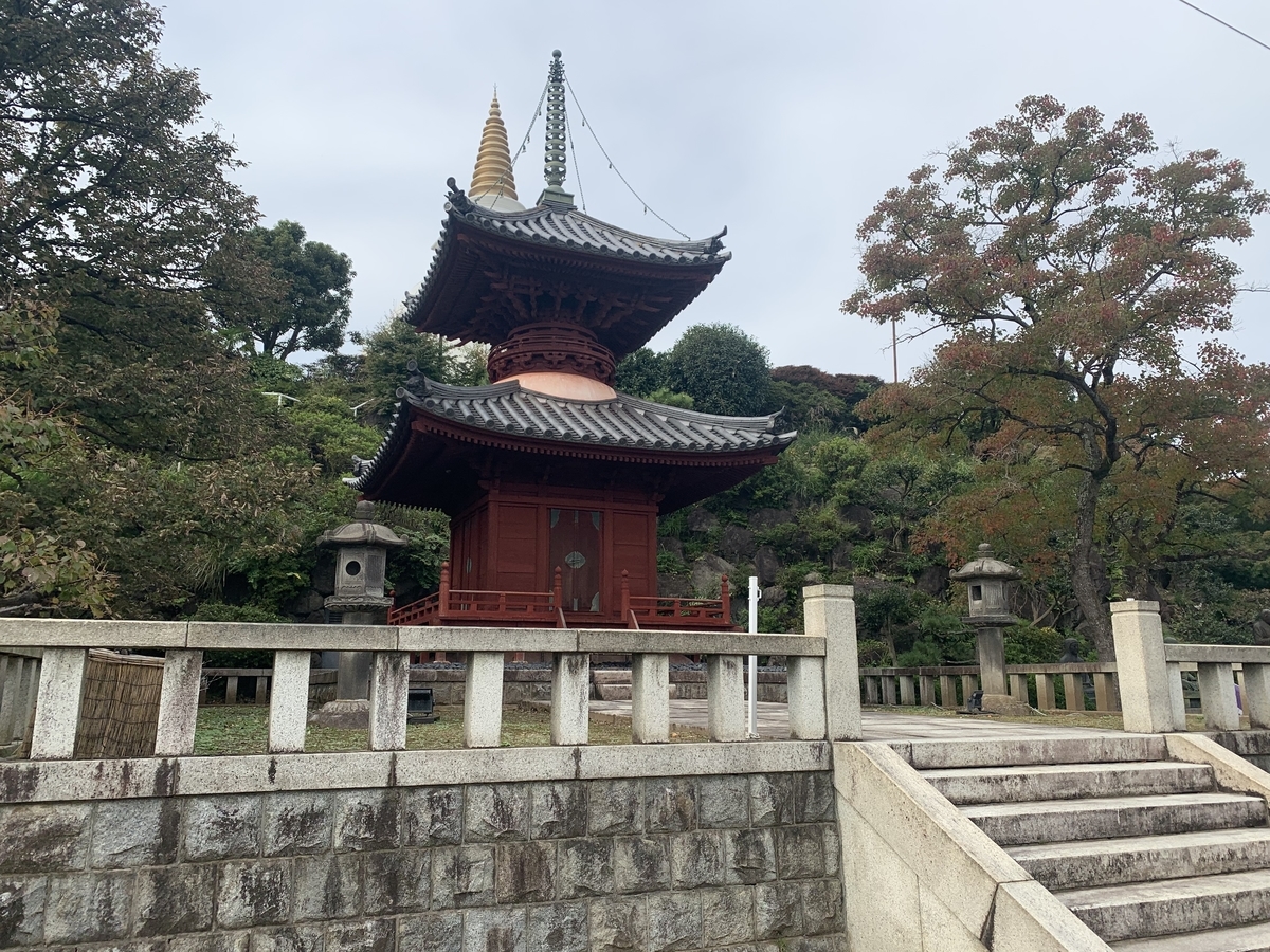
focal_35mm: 26
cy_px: 476
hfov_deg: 67.3
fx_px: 954
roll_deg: -0.1
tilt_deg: +12.7
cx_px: 635
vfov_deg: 53.1
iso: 25
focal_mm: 4.25
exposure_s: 1/2075
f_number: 1.8
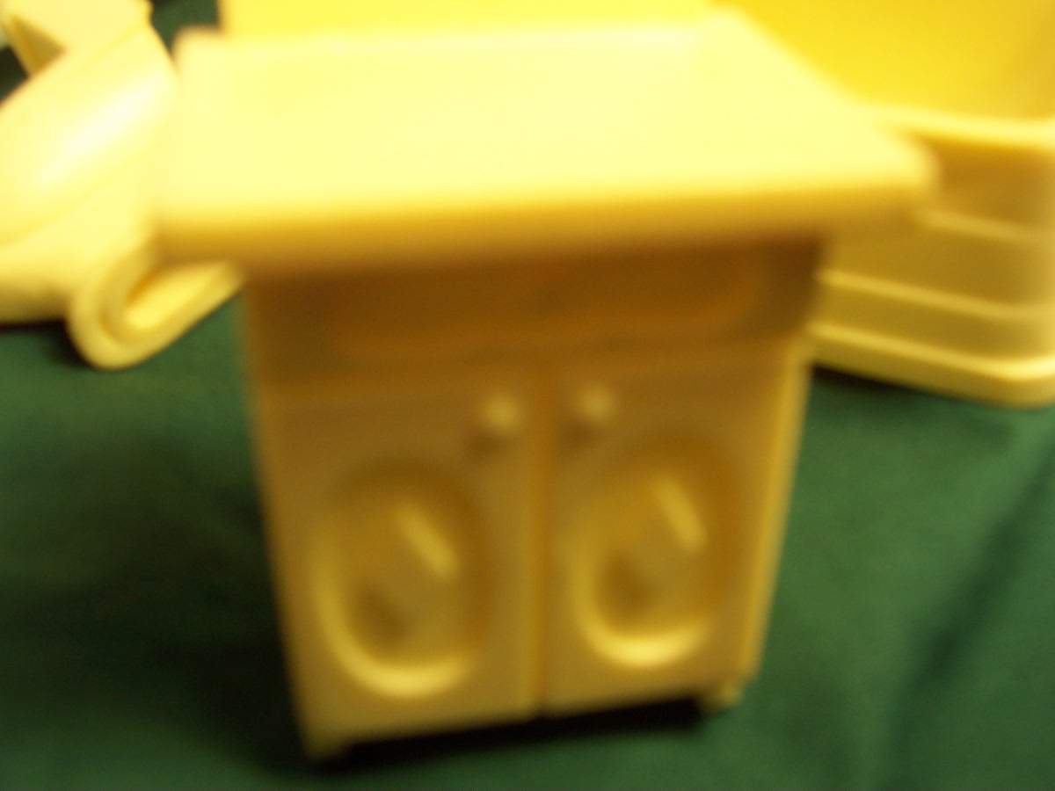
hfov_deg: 50.1
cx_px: 528
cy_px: 396
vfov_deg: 38.7
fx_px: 1128
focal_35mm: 37
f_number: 2.8
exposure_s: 1/90
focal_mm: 5.6
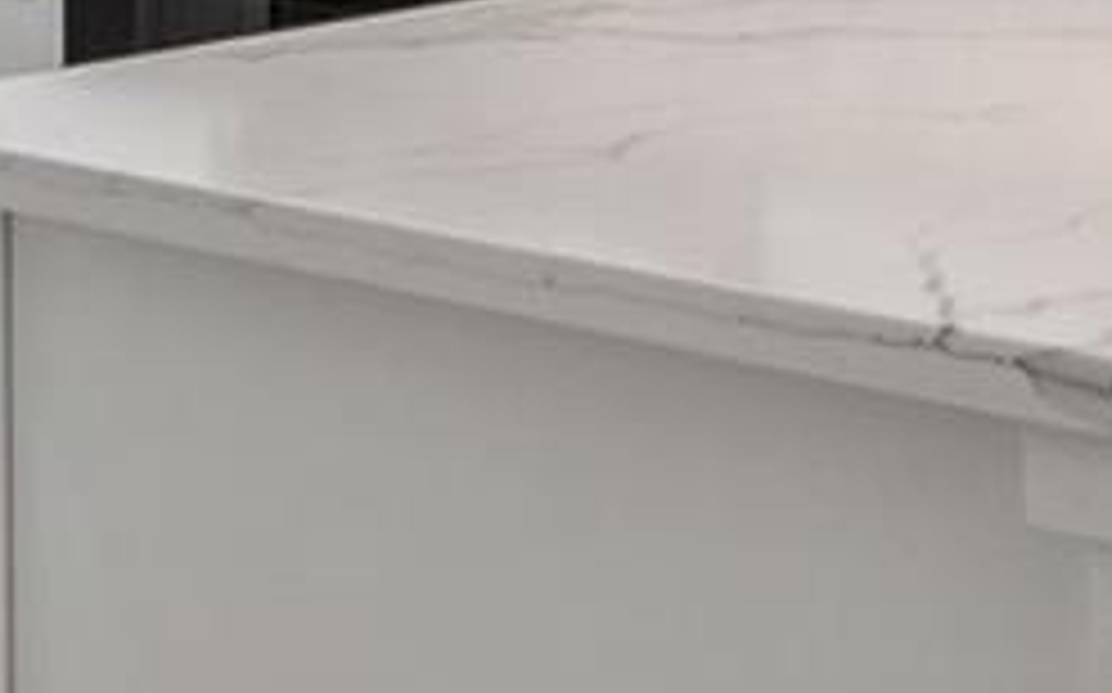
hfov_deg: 20.0
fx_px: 2998
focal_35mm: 99
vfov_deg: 12.0
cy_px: -598
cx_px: -126
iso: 100
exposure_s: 1/60
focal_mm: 10
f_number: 4.5
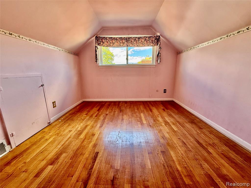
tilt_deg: -12.2
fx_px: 101
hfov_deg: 102.1
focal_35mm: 14
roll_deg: +1.3
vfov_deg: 85.6
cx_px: 126
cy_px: 94
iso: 200
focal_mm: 2.22
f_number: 2.2
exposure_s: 1/99
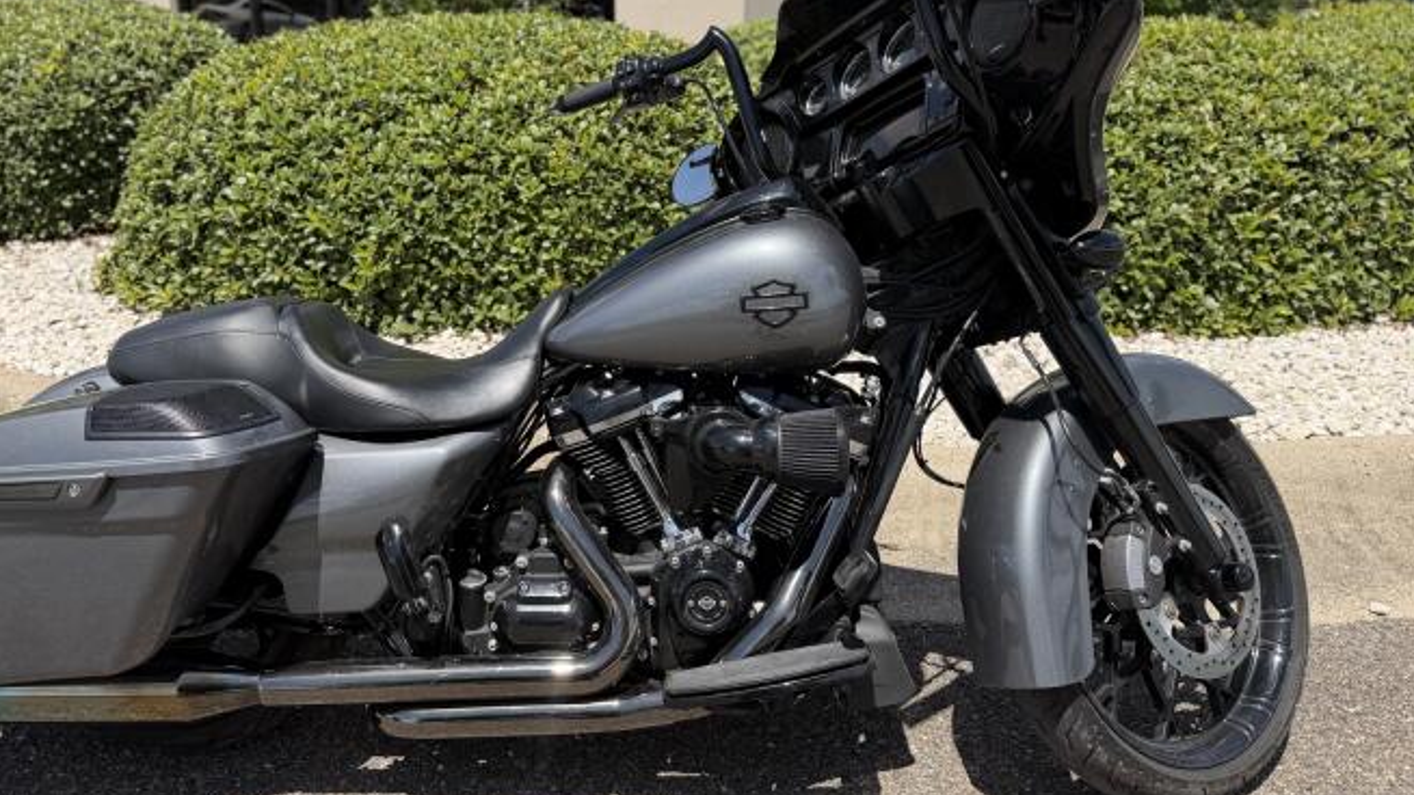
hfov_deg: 60.8
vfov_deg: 36.5
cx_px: 621
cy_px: 315
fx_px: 1200
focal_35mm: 32
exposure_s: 1/3145
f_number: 1.78
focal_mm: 6.76
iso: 80
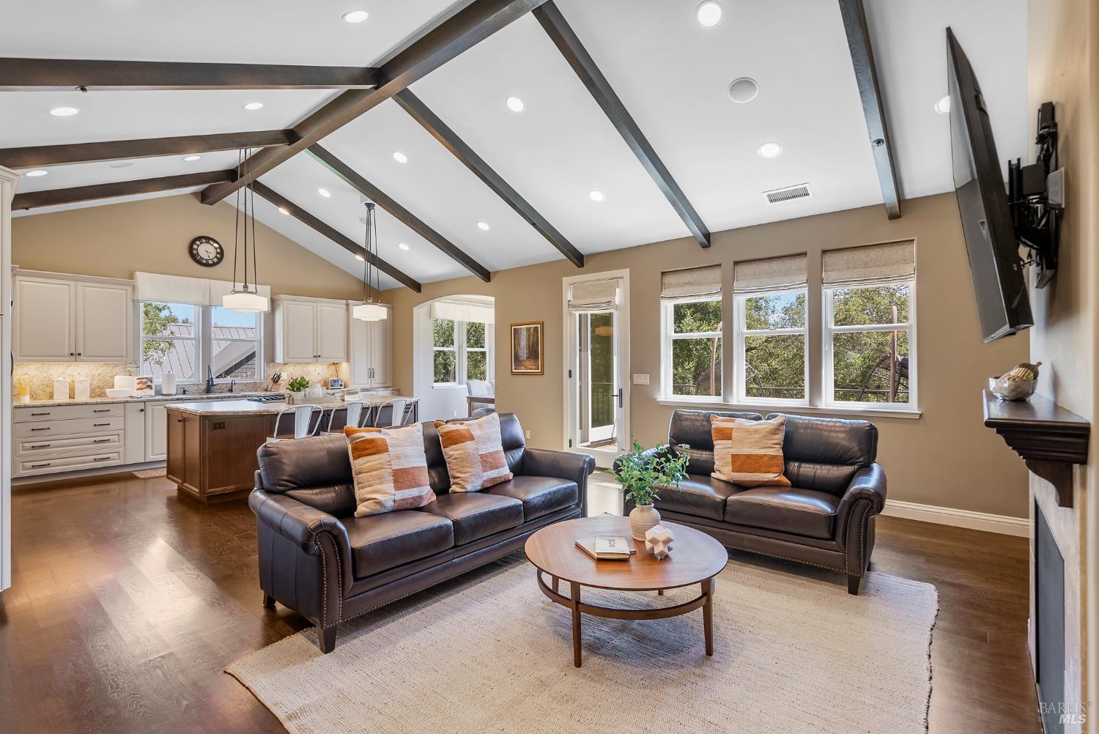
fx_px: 489
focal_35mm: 16
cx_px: 550
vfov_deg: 73.8
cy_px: 367
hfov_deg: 96.7
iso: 400
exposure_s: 1/5
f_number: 8
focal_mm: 16
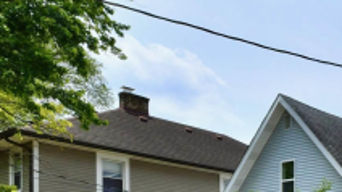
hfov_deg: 27.7
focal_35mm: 52
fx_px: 471
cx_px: 510
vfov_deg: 19.9
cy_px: 287
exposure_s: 1/800
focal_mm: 14
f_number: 14
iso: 640
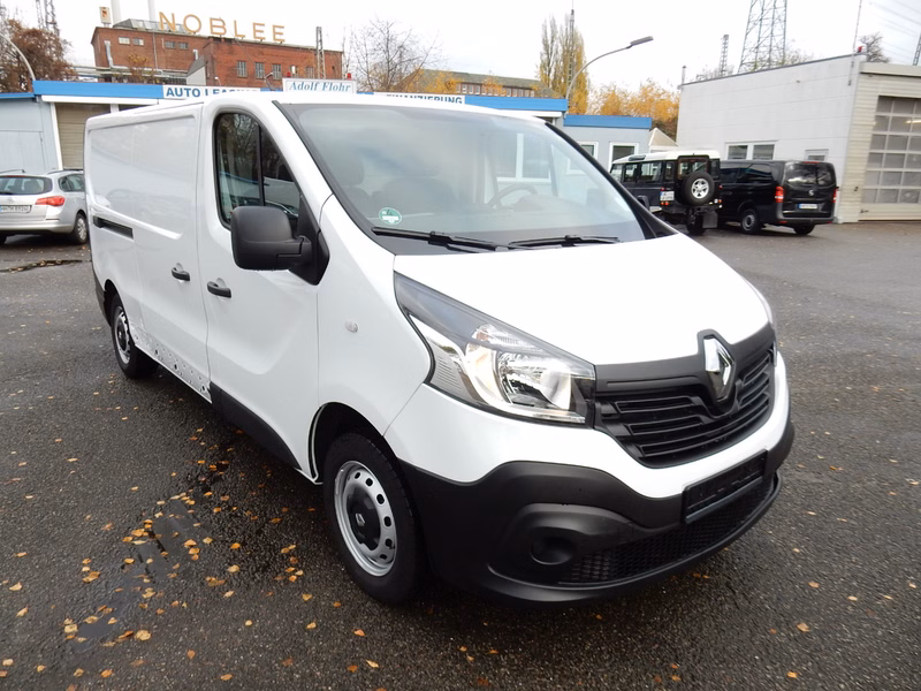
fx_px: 665
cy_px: 346
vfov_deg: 54.9
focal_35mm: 25
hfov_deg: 69.4
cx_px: 460
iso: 125
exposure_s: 1/200
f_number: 3.7
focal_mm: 4.5
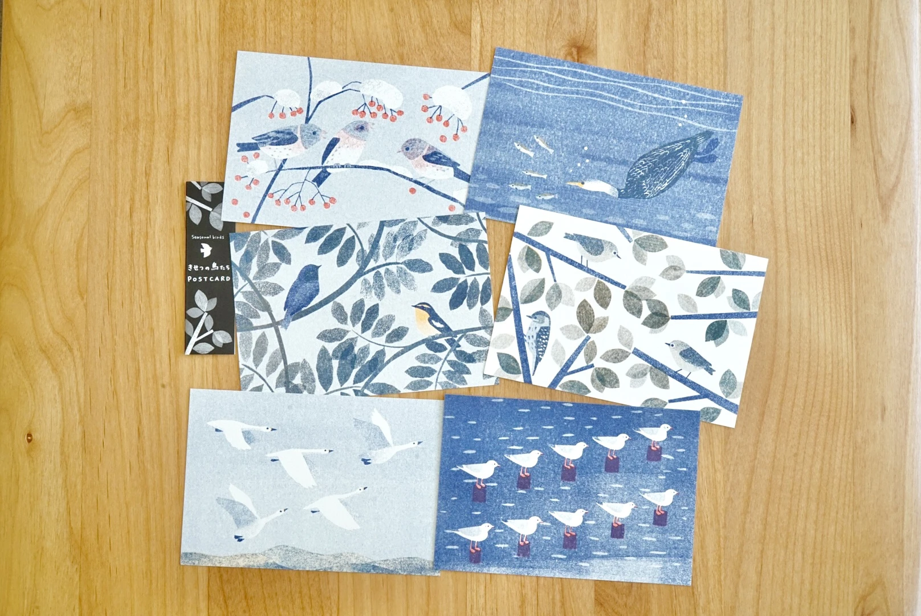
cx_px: 460
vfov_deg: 29.3
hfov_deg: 42.7
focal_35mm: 46
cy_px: 308
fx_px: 1178
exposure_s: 1/50
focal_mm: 46
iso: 5000
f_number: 18
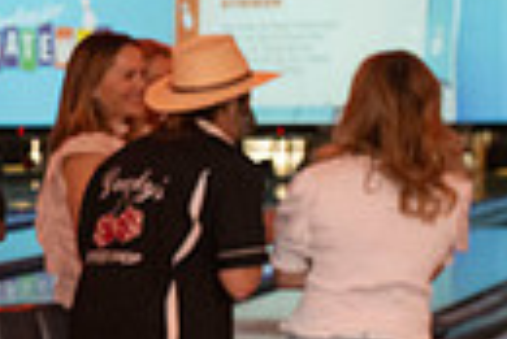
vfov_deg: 8.8
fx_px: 2199
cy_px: 255
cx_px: -604
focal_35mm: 156
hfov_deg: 11.4
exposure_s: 1/80
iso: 2500
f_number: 5.6
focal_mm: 35
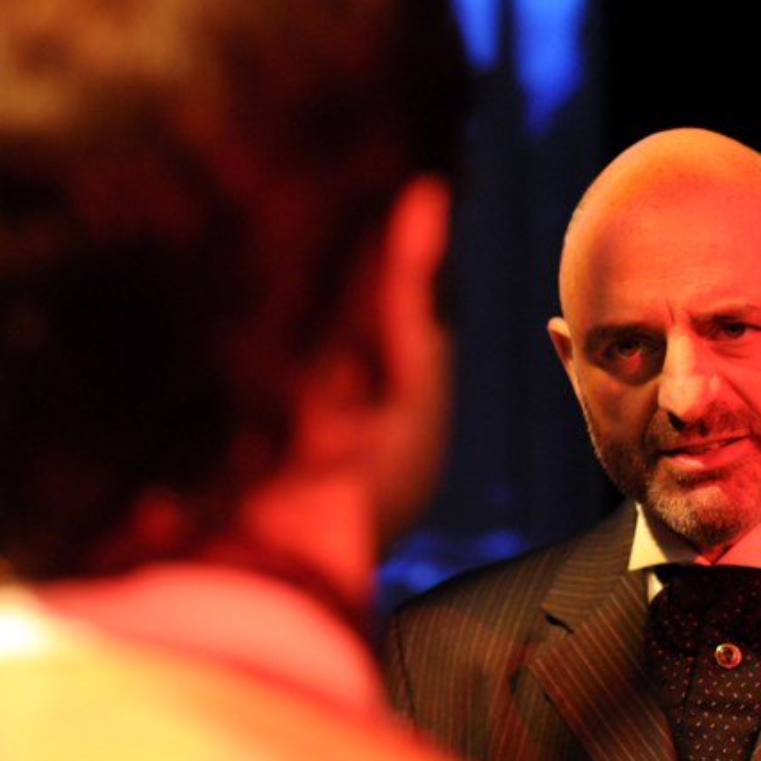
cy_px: 383
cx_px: 428
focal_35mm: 97
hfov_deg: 17.9
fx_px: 2413
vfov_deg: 17.9
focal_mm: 50
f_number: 2.2
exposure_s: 1/80
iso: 2000
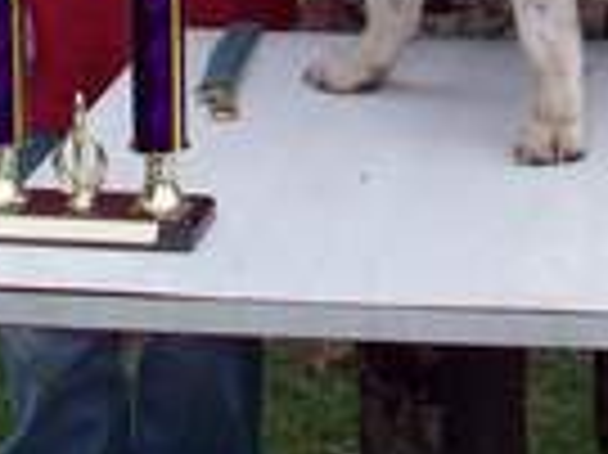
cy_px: -571
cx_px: 504
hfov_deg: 11.3
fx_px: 3071
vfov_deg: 7.9
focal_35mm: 175
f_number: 2.8
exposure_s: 1/442
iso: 80
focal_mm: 6.2
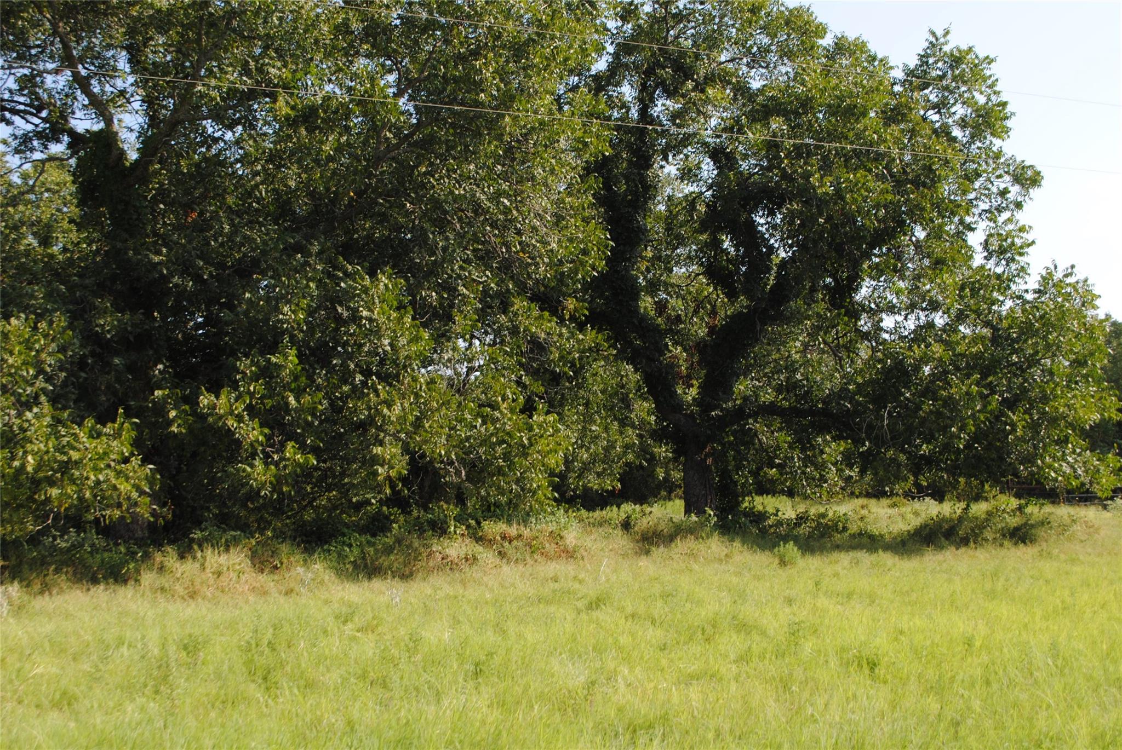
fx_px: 1404
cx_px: 561
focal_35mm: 45
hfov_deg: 43.6
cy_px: 375
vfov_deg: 29.9
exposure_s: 1/200
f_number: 6.3
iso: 100
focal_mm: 30
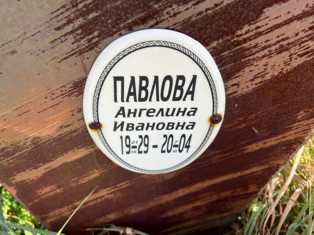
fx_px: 236
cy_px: 118
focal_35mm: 26
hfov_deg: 67.3
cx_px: 157
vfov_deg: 53.1
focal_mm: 5.7
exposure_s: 1/544
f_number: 1.5
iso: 50
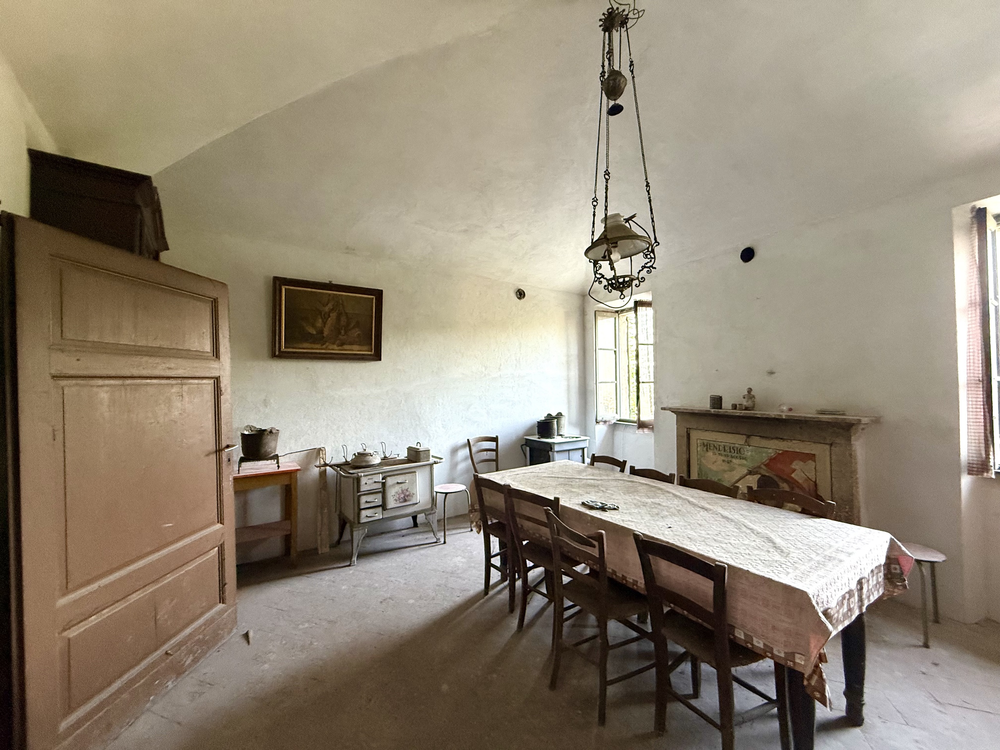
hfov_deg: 102.1
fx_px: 404
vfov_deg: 85.7
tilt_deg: +0.8
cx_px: 500
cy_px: 375
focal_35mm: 14
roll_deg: +0.5
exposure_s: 1/79
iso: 400
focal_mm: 2.22
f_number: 2.2
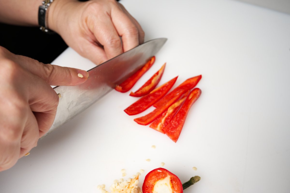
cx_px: 145
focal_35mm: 36
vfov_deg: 36.9
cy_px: 96
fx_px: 290
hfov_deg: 53.1
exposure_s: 1/1250
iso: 1600
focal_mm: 36
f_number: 8
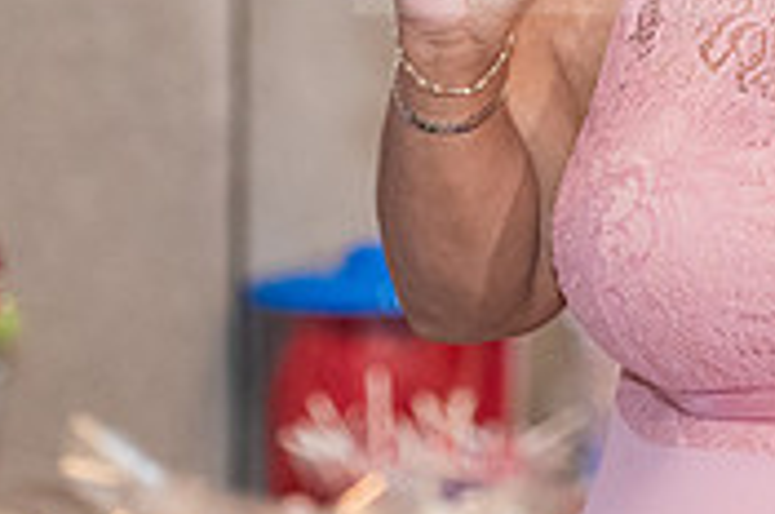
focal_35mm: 432
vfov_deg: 3.2
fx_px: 9283
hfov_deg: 4.8
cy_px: -91
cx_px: 740
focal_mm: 130
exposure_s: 1/250
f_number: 2.8
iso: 3200
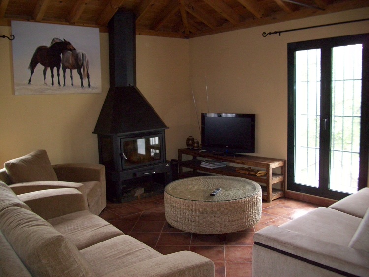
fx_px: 341
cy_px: 138
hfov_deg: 56.8
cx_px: 184
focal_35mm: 32
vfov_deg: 44.1
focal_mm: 5.7
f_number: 2.9
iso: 160
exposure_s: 1/40
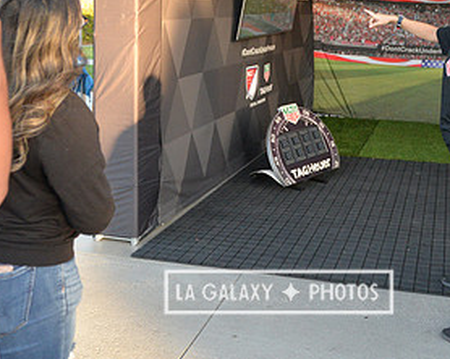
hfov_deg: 39.3
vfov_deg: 30.9
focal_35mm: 47
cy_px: 49
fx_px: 626
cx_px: 278
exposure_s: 1/3200
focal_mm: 24
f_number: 2.8
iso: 3200
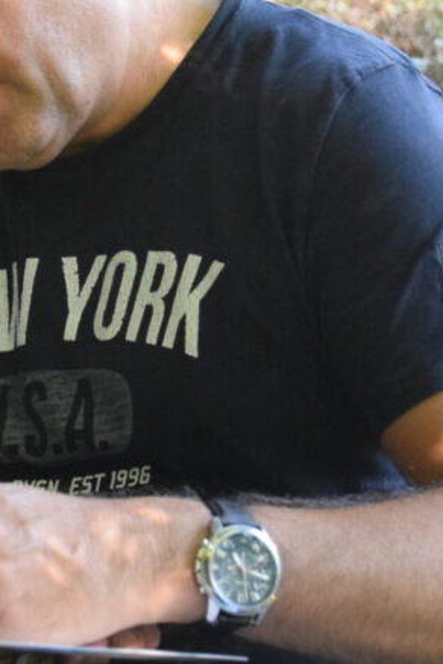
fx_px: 2200
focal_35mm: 119
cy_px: 216
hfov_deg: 11.4
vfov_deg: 17.1
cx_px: 49
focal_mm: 29
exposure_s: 1/1000
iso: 3200
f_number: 3.5
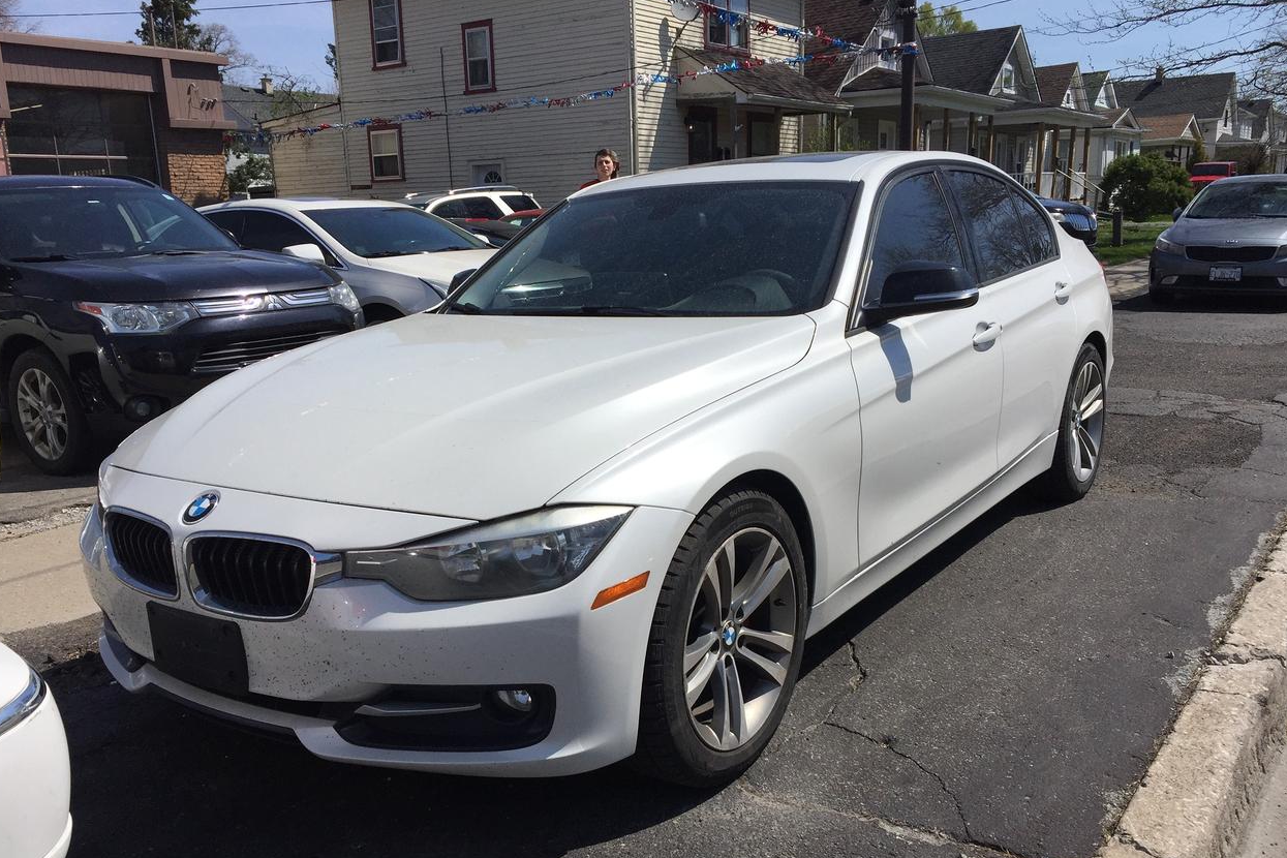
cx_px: 647
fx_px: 1108
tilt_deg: -14.4
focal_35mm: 31
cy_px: 488
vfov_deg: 42.2
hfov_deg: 60.3
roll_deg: +1.0
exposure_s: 1/4405
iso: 32
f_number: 2.2
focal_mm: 4.15
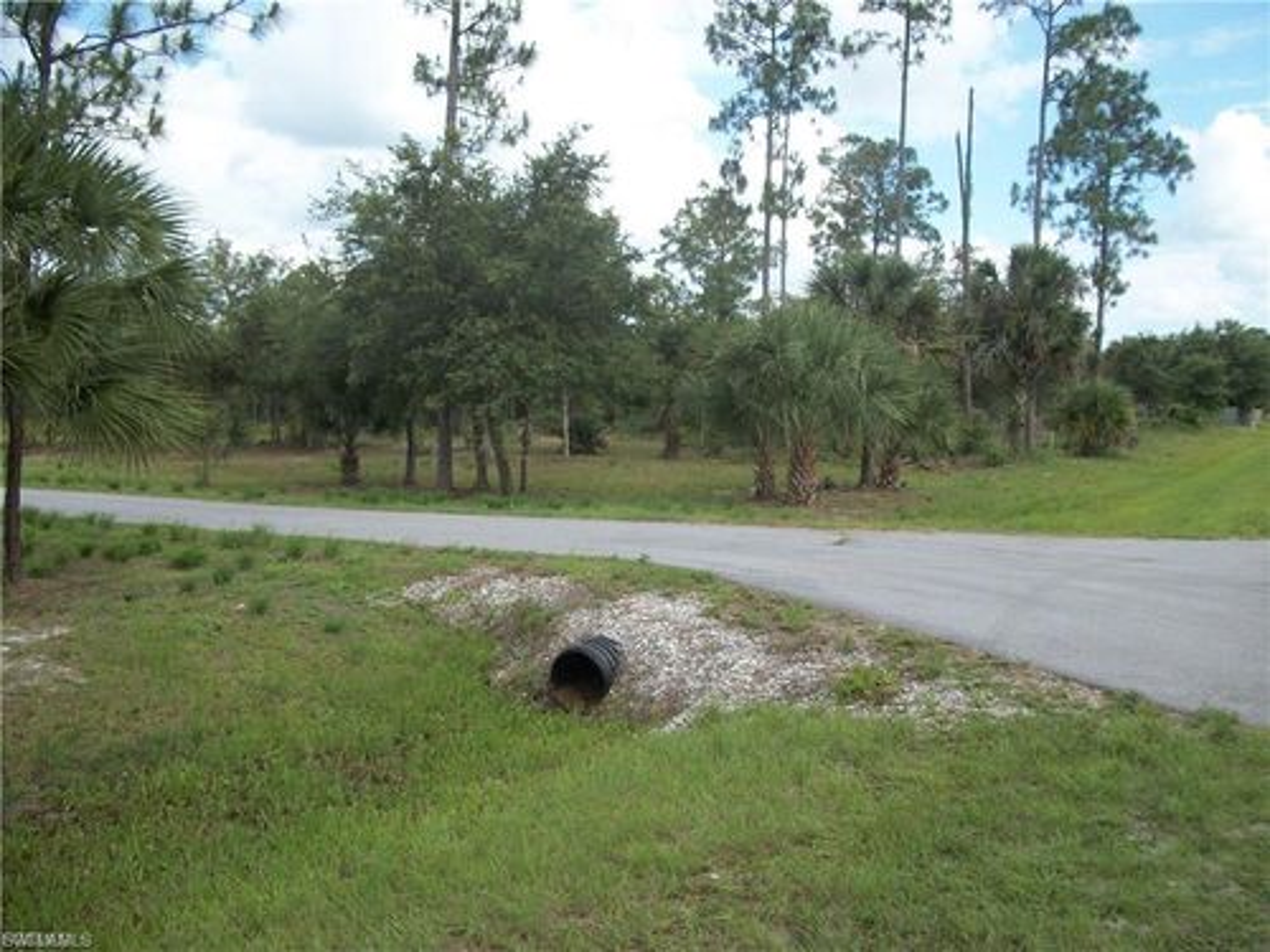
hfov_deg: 56.8
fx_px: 1174
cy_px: 476
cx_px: 635
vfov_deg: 44.2
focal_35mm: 32
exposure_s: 1/100
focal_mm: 5.7
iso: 80
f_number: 8.8
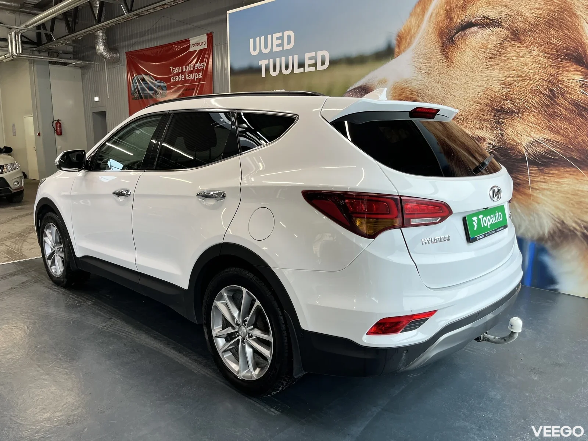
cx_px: 294
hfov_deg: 67.3
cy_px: 220
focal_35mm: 26
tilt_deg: -8.5
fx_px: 442
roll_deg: +0.8
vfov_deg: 53.1
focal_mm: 5.1
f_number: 1.6
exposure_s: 1/121
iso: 50
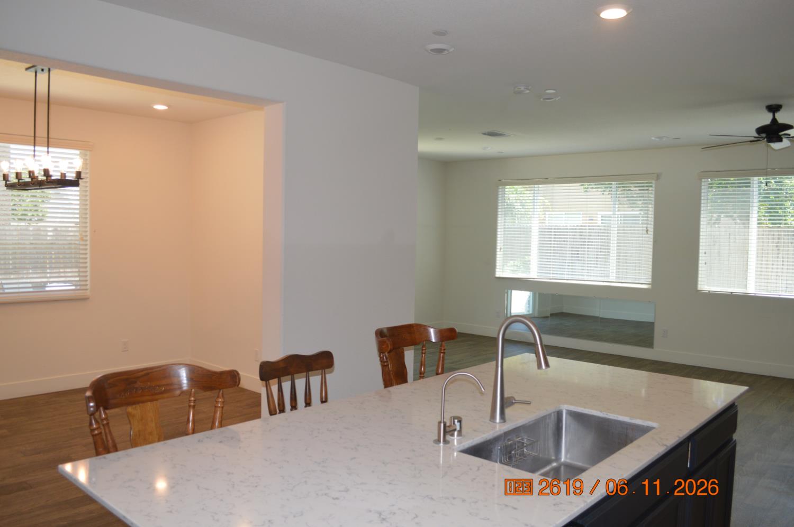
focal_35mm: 27
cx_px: 397
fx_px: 595
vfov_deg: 47.8
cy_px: 264
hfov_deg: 67.4
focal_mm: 18
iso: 400
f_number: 4
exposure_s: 1/125
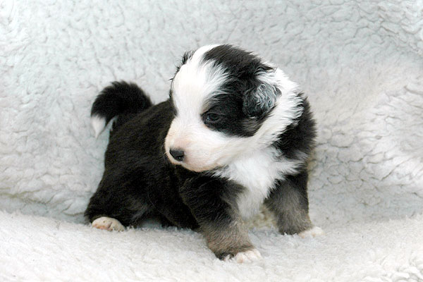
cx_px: 212
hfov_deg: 29.9
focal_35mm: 68
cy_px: 141
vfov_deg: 20.2
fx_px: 793
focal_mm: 45
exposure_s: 1/60
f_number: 5
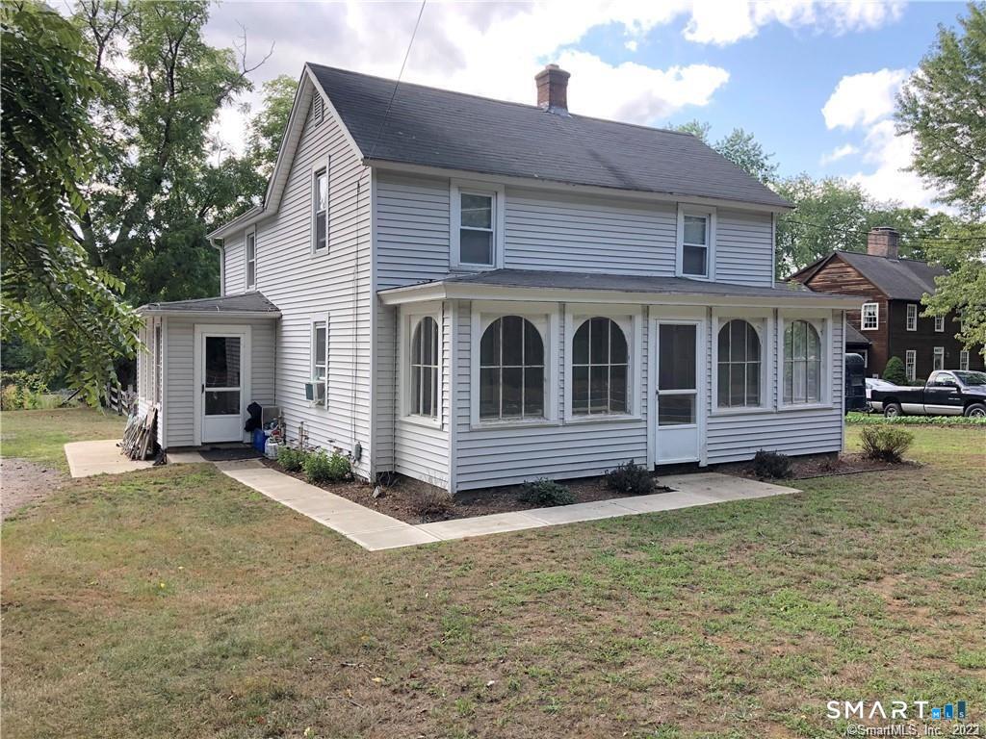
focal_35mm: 28
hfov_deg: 63.4
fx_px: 798
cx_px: 493
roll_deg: -0.3
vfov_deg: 49.7
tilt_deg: -0.6
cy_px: 370
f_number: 1.8
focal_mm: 4
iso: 20
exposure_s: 1/330
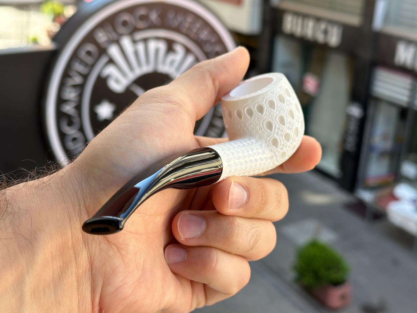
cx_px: 208
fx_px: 578
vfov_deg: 30.3
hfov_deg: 39.7
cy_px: 156
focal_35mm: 48
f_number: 1.78
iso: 64
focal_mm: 6.86
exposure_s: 1/435
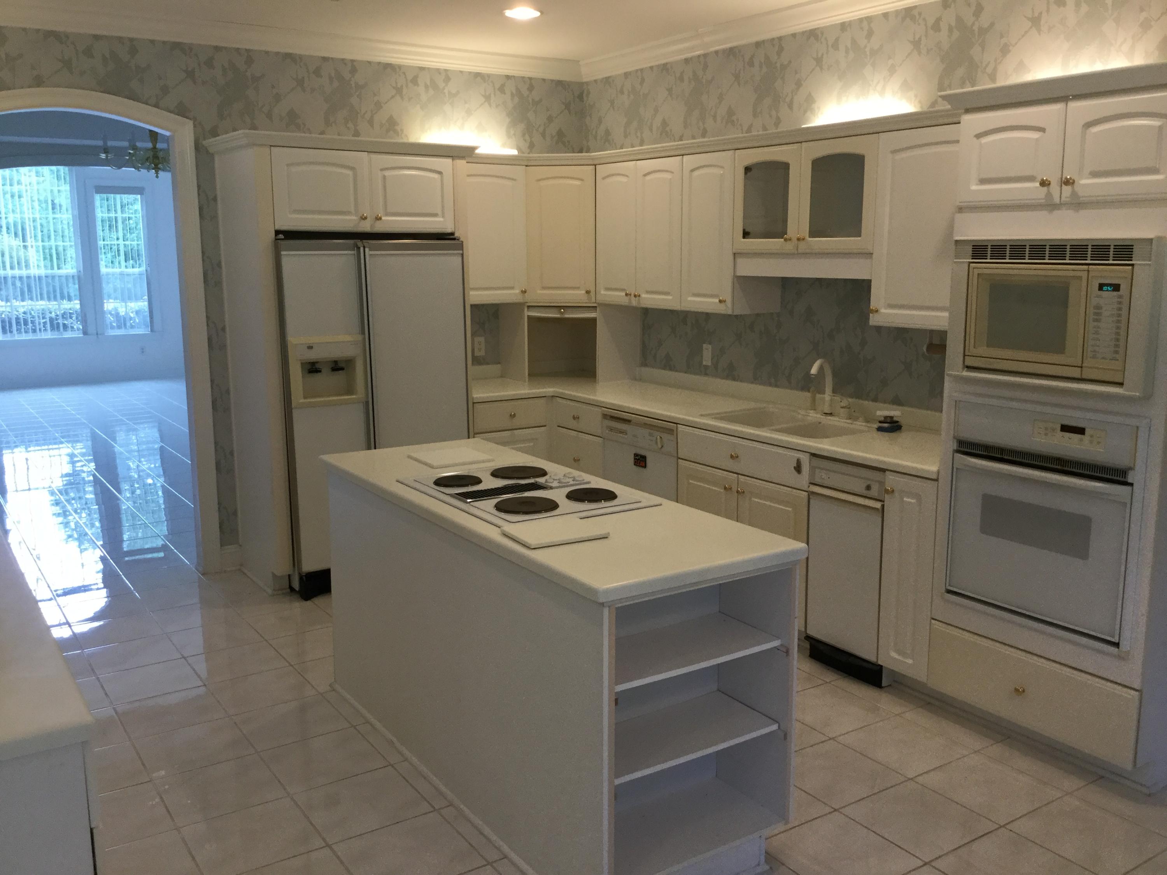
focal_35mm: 31
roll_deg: -0.6
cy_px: 438
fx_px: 1045
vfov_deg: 45.4
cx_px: 584
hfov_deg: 58.4
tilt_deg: -9.0
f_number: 2.4
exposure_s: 1/30
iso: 32
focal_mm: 3.3
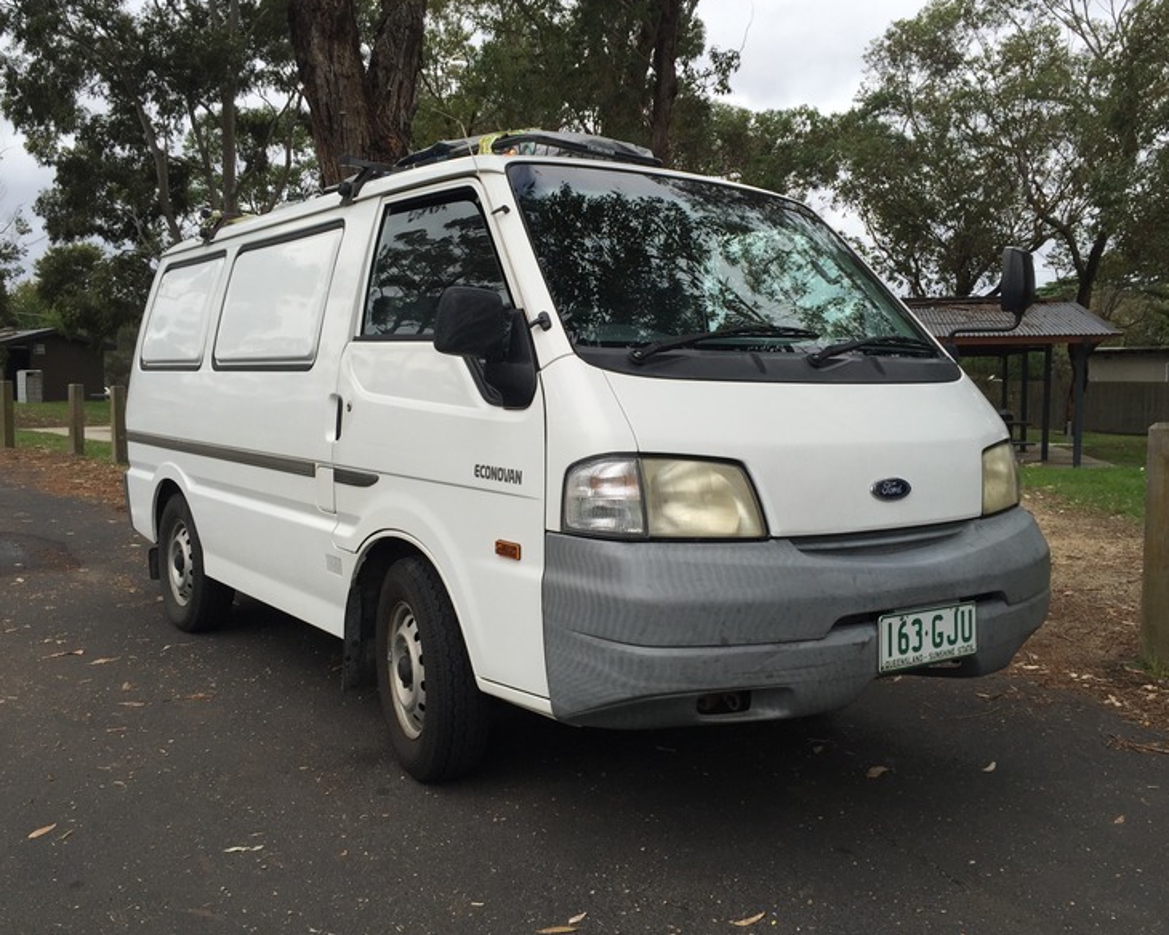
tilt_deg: -4.8
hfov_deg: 57.2
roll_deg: -0.3
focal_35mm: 31
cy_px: 458
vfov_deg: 47.1
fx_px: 1073
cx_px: 560
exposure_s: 1/898
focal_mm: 4.15
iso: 32
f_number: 2.2
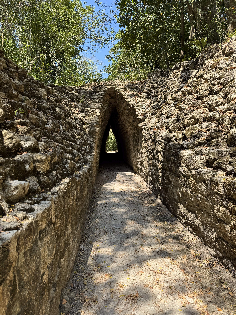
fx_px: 218
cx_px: 118
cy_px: 158
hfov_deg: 56.8
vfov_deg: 71.6
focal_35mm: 24
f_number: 1.78
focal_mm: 6.86
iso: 80
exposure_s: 1/1151
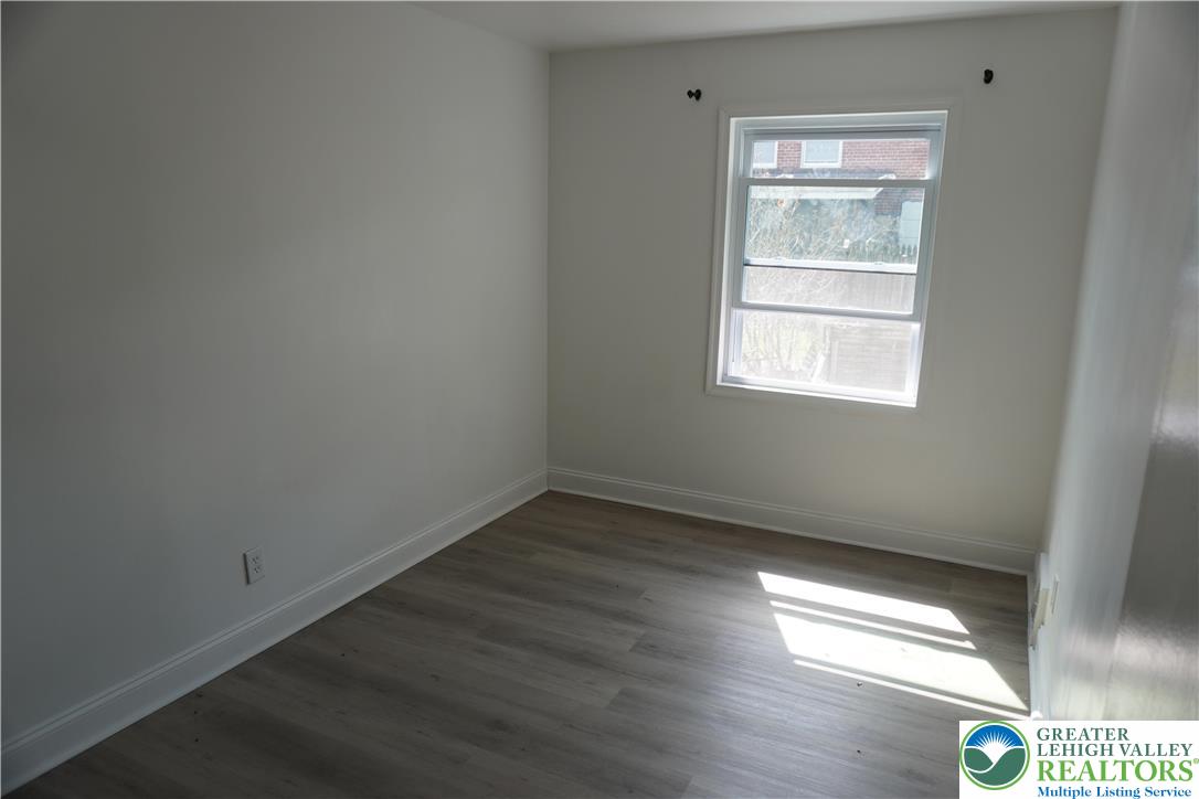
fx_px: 799
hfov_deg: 73.7
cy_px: 400
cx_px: 600
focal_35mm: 24
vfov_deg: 53.1
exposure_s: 1/160
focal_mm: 16
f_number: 4
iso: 160
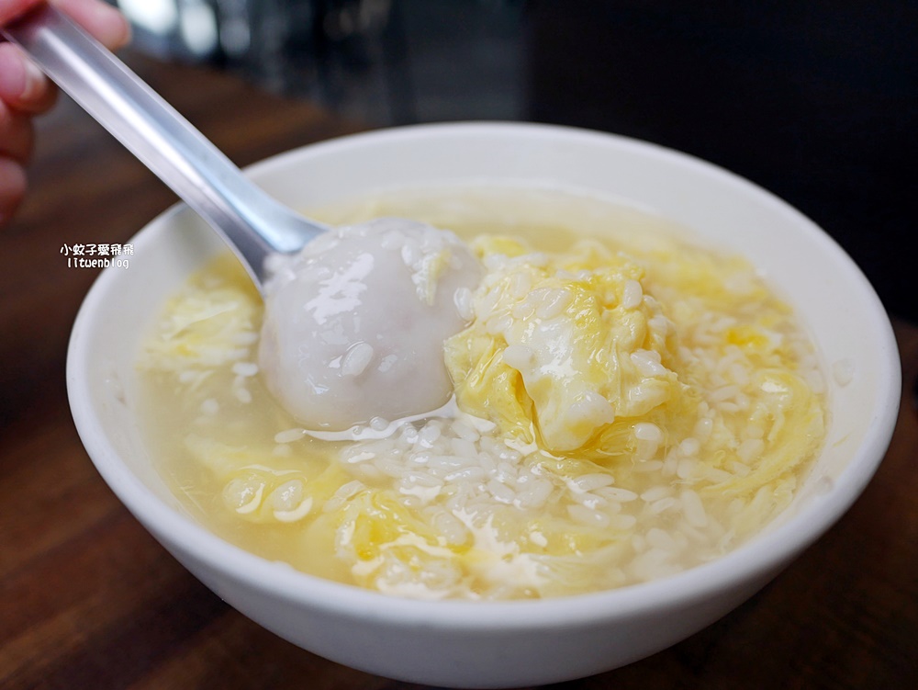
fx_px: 743
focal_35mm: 28
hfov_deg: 63.4
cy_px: 345
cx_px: 459
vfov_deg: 49.8
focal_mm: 14
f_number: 2.8
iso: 200
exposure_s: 1/640
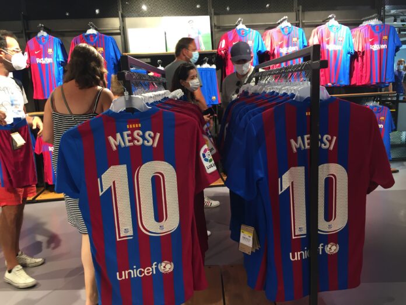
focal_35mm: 29
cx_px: 203
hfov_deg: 61.7
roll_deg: +3.3
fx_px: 340
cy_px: 152
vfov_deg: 48.2
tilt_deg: -10.7
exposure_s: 1/33
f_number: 2.2
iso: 80
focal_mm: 4.15
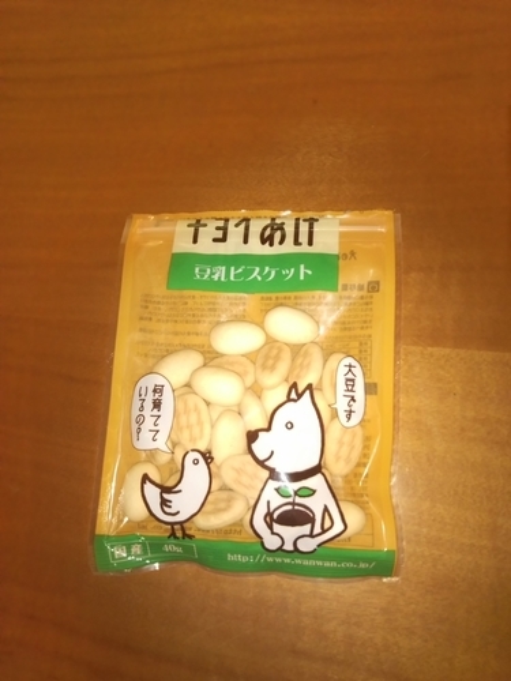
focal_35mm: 30
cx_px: 256
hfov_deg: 46.8
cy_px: 340
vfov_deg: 60.0
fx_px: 590
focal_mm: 4
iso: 320
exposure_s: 1/32
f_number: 2.2
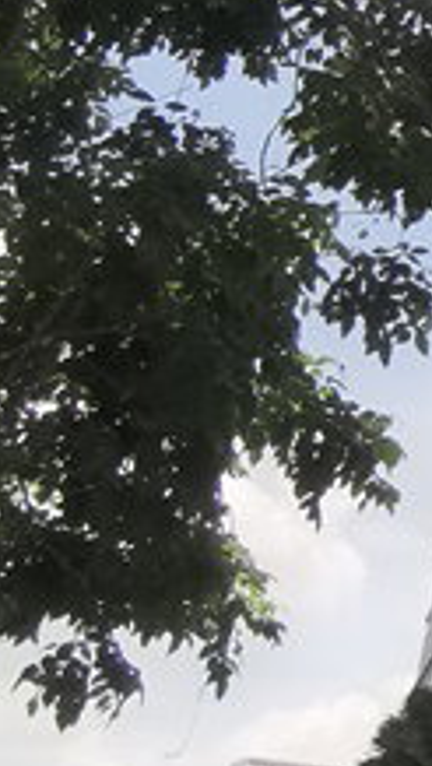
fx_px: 1950
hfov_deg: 9.5
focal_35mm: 96
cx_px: 1345
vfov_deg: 21.6
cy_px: 39
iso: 50
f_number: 2.2
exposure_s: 1/1773
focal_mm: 2.35
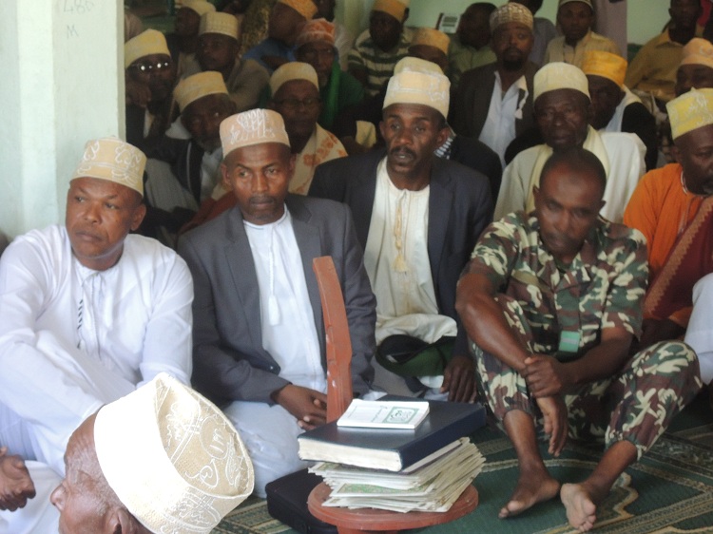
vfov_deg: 14.8
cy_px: 267
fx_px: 2059
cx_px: 356
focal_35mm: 100
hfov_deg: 19.6
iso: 800
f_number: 5.5
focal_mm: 17.9
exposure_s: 1/20
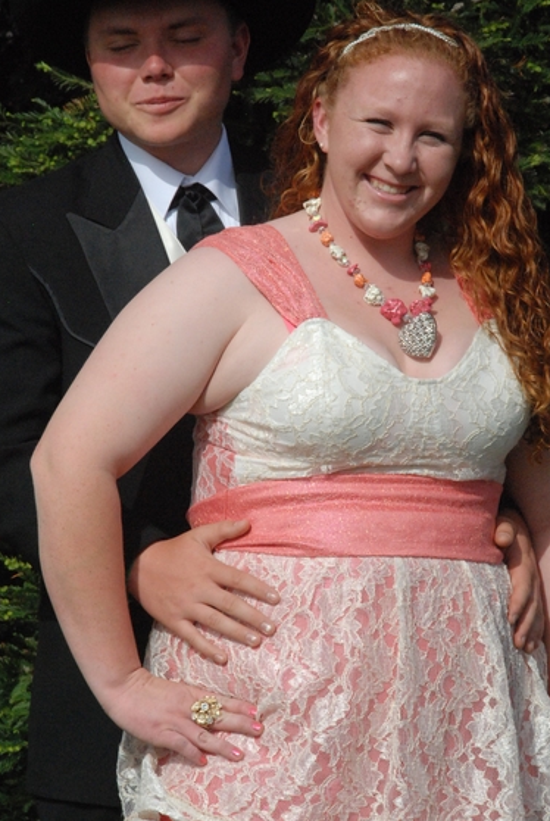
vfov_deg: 9.7
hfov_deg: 6.5
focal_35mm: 212
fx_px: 4832
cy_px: 384
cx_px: 297
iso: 1600
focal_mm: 105
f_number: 13
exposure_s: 1/2500
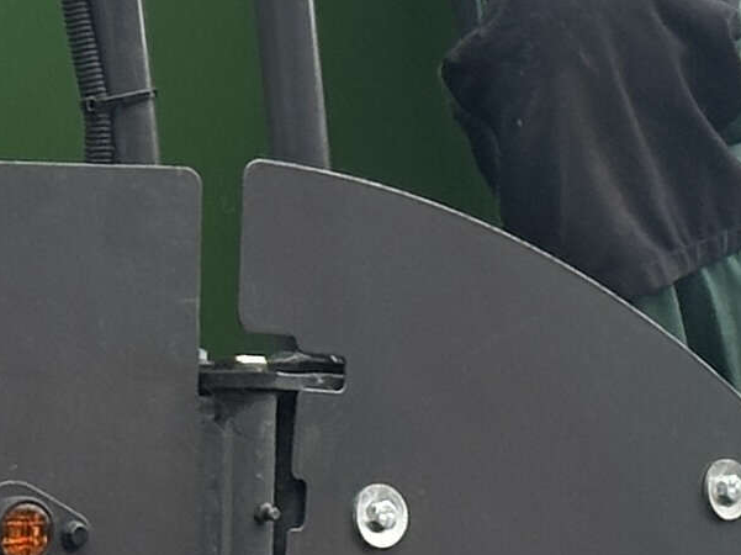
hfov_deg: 6.0
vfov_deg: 4.6
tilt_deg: +9.8
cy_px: -328
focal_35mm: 322
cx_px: 1467
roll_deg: -0.3
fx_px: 6889
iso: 64
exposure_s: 1/663
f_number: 1.78
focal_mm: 6.86
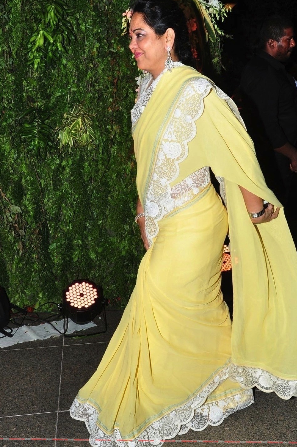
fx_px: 521
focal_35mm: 42
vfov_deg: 46.4
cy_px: 213
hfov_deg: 31.8
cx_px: 167
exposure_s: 1/125
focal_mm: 22
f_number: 9
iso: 320
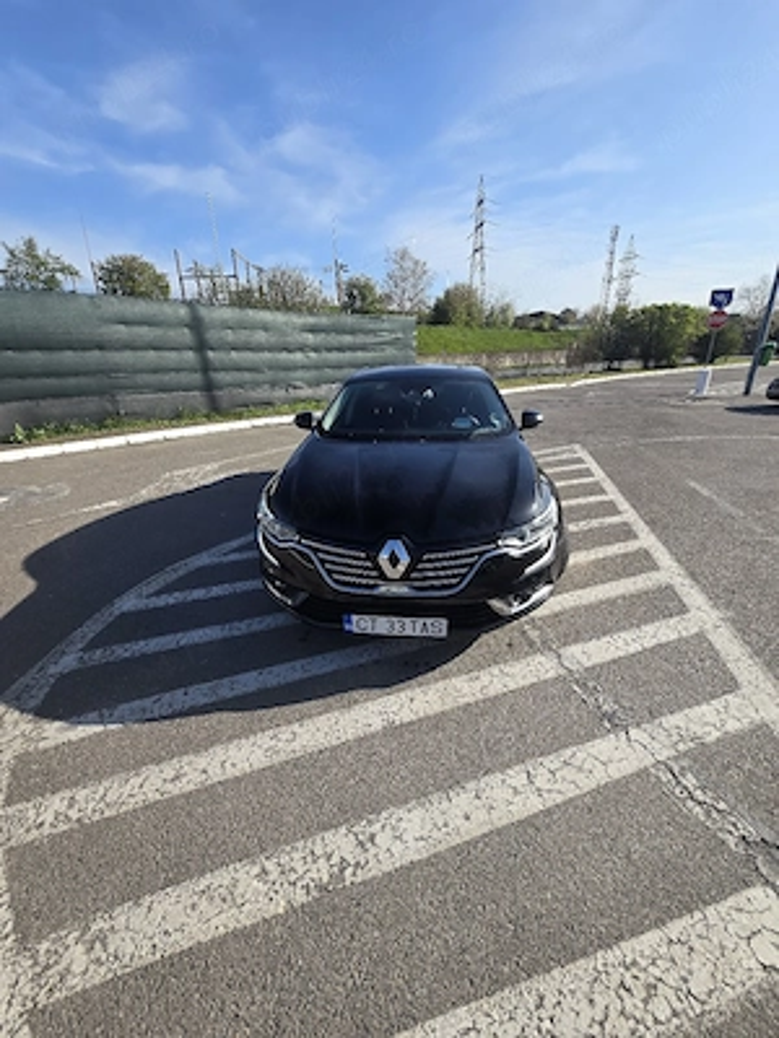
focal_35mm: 13
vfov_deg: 106.2
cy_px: 519
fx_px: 390
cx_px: 390
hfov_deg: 89.9
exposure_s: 1/2000
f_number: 2.2
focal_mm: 2.2
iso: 50
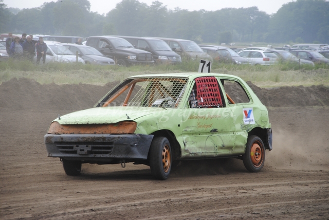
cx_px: 164
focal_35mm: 188
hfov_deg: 11.0
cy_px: 110
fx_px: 1715
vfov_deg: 7.3
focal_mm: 125
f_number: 5.6
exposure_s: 1/500
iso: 250
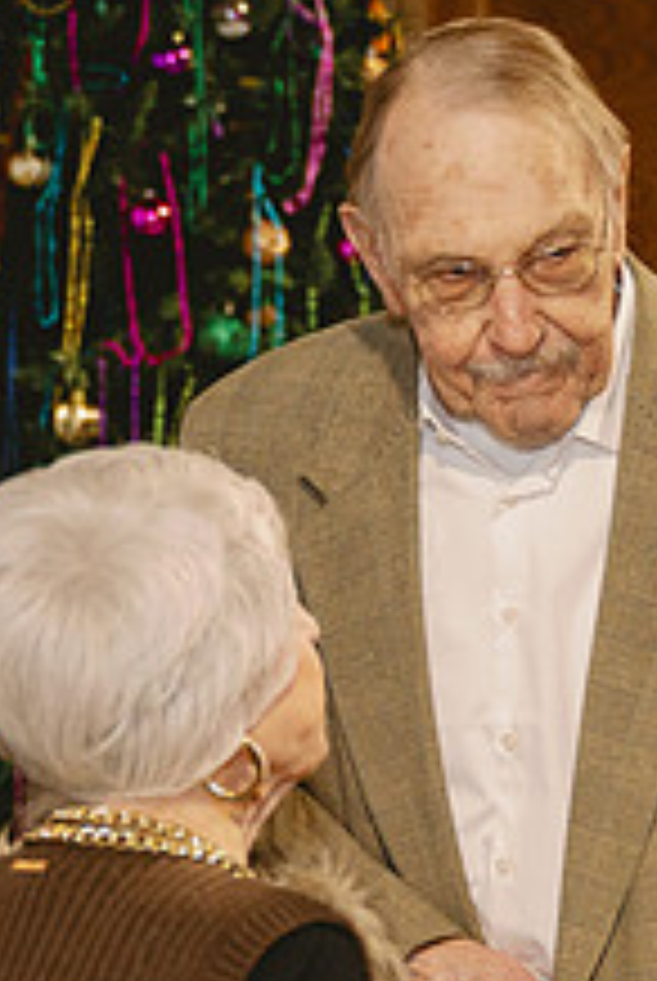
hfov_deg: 9.4
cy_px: 729
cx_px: 490
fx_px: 3984
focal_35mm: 146
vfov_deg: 14.0
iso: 2000
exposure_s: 1/200
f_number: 2.8
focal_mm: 55
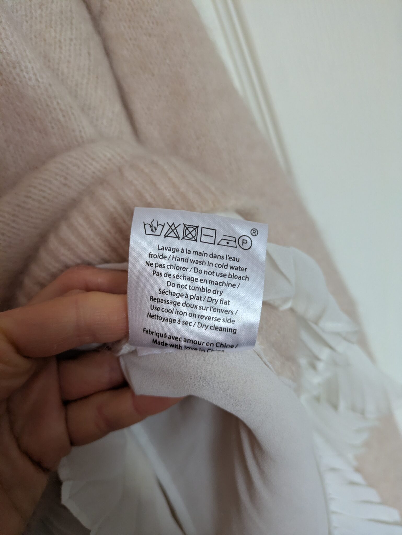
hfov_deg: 54.9
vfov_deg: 69.4
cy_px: 268
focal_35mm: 25
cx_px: 201
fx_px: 387
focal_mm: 5.43
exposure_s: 1/60
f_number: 1.89
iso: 393
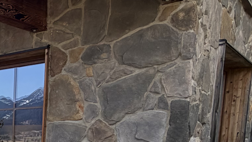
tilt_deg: -6.0
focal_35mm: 57
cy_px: 179
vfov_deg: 19.6
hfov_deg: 27.5
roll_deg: +0.6
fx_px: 381
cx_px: -109
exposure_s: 1/672
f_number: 2.2
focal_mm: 2.22
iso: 40
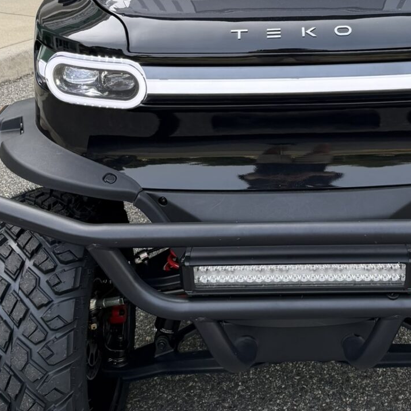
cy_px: 6
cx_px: 305
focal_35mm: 57
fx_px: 766
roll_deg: +1.2
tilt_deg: -11.1
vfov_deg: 28.3
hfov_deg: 29.6
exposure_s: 1/849
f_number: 1.78
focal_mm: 6.76
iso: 100
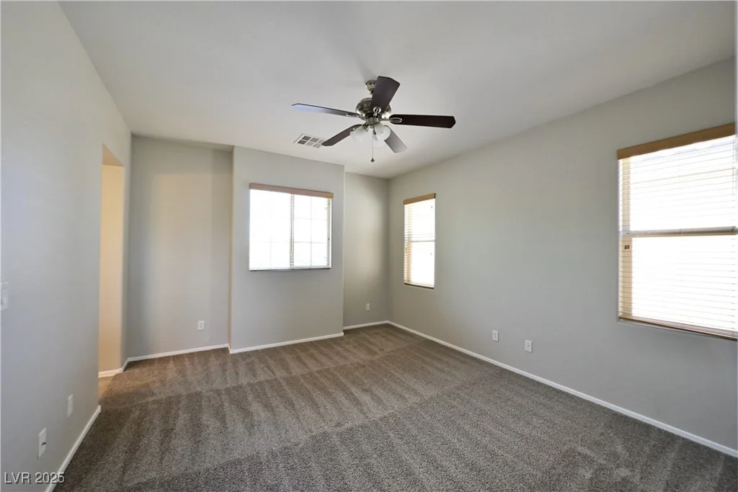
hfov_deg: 104.2
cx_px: 369
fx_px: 287
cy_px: 246
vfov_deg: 81.2
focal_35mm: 14
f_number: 16
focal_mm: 14
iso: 6400
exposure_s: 1/60
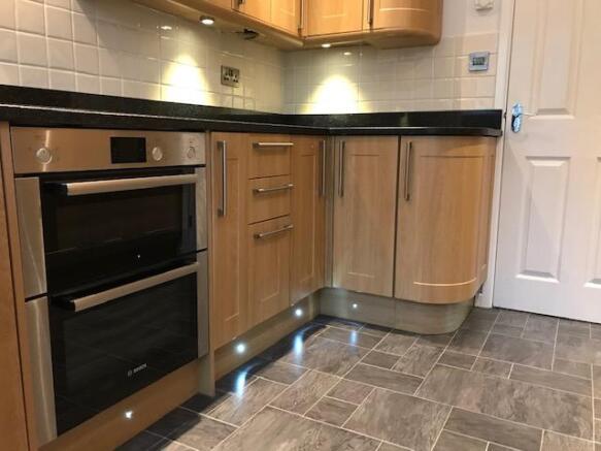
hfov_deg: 63.5
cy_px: 226
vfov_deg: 49.7
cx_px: 300
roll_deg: +0.7
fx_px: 486
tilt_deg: -10.4
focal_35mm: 28
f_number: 1.8
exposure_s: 1/13
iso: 100
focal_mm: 3.99
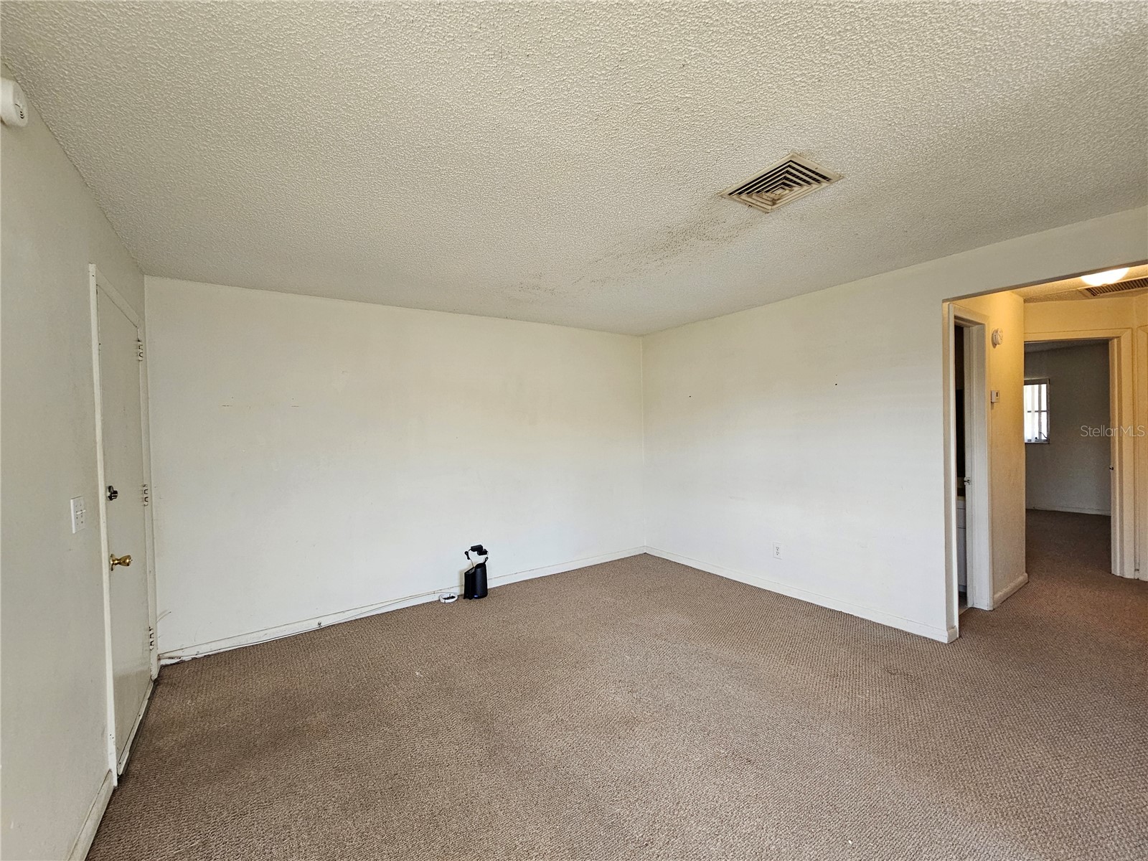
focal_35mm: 13
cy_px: 430
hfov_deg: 106.2
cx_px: 574
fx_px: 431
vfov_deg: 89.9
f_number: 2.2
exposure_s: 1/60
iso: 200
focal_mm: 2.2
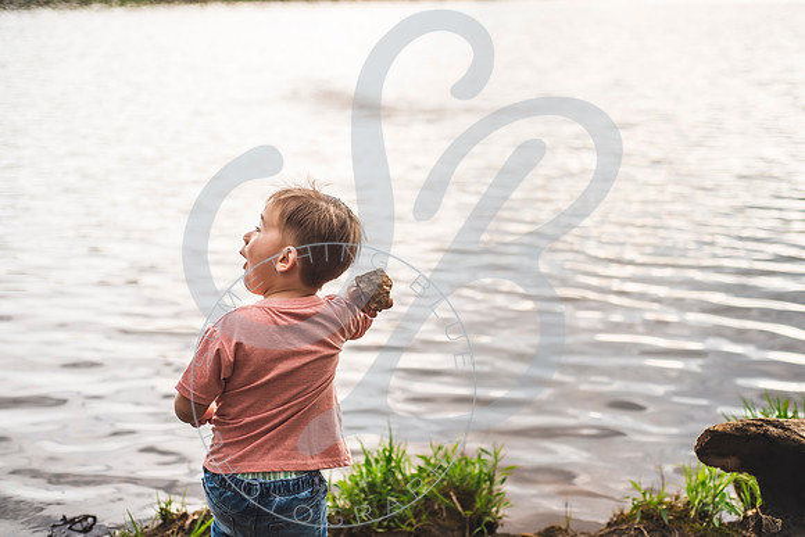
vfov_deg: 27.0
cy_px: 268
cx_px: 402
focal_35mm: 50
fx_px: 1118
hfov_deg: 39.6
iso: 250
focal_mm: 50
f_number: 2.8
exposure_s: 1/800
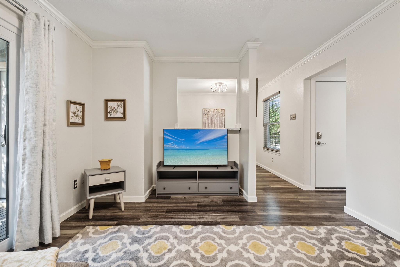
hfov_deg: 96.7
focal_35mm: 16
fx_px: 178
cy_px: 134
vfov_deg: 73.7
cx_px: 200
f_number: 8
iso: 640
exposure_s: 1/10
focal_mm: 16
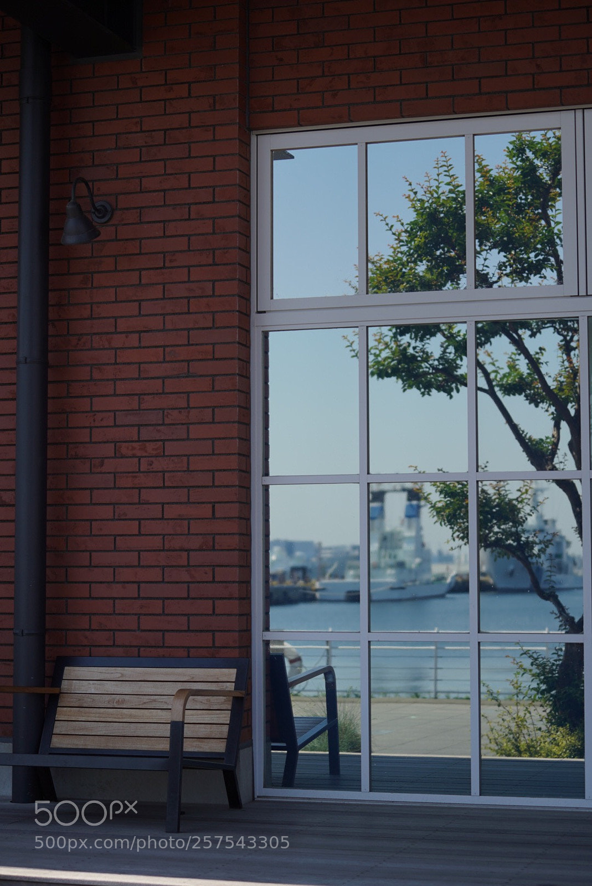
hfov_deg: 19.5
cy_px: 443
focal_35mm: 70
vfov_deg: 28.8
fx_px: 1724
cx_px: 296
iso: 100
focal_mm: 70
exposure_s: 1/1000
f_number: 4
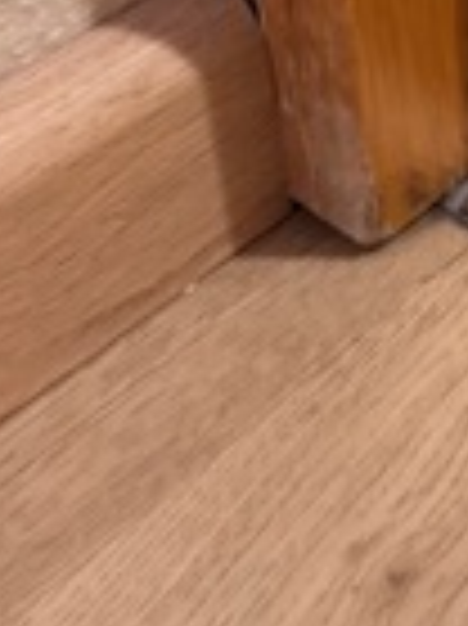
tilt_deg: -33.7
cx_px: 450
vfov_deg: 22.6
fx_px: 1498
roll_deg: +3.8
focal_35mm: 83
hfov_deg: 17.4
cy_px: -5
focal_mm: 6.76
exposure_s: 1/33
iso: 800
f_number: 1.78
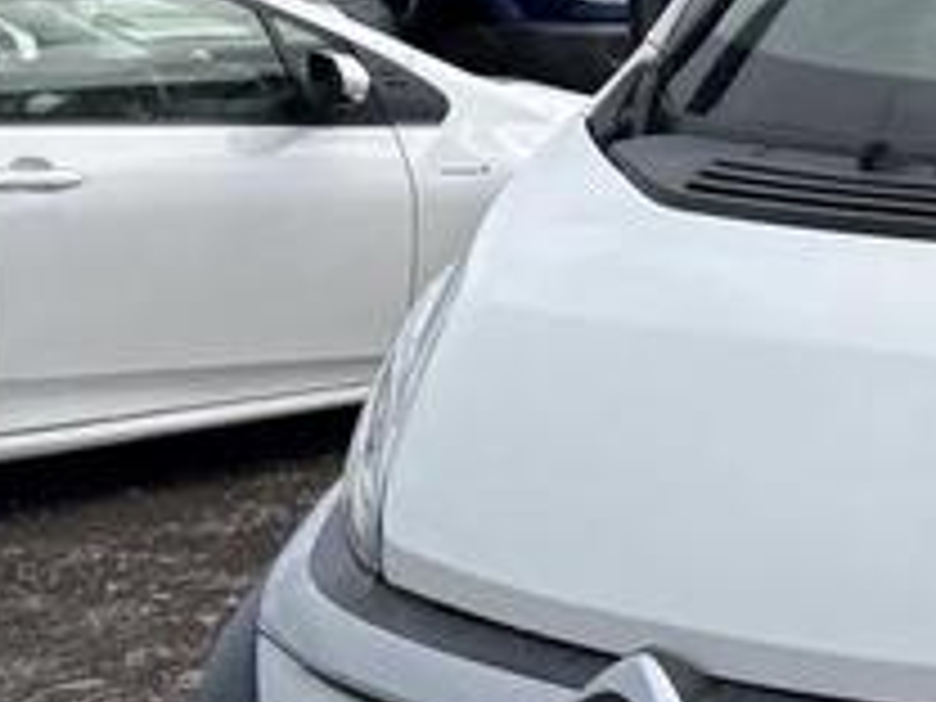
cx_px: 1737
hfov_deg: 15.0
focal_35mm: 112
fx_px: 3028
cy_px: 194
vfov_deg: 13.2
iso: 50
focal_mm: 5.96
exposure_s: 1/4608
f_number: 1.6
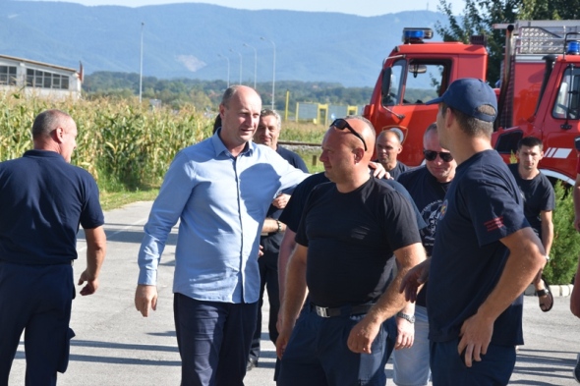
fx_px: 1812
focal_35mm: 112
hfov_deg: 18.2
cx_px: 290
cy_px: 193
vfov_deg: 12.2
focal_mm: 75
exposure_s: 1/250
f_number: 8
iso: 200
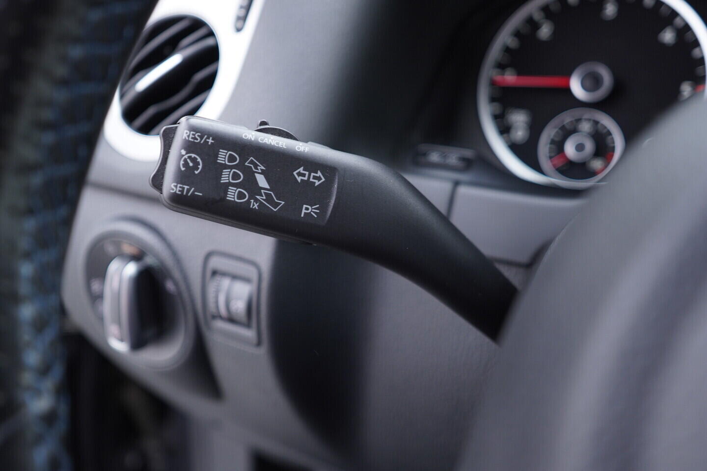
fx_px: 707
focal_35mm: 36
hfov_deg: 53.1
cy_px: 236
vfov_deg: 36.9
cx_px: 354
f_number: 2.8
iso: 320
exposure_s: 1/40
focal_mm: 24
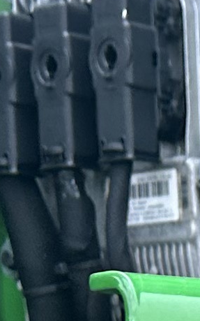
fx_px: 1947
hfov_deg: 5.7
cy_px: 766
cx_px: 469
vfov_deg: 8.6
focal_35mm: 223
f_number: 1.78
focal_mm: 6.86
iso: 80
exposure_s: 1/121
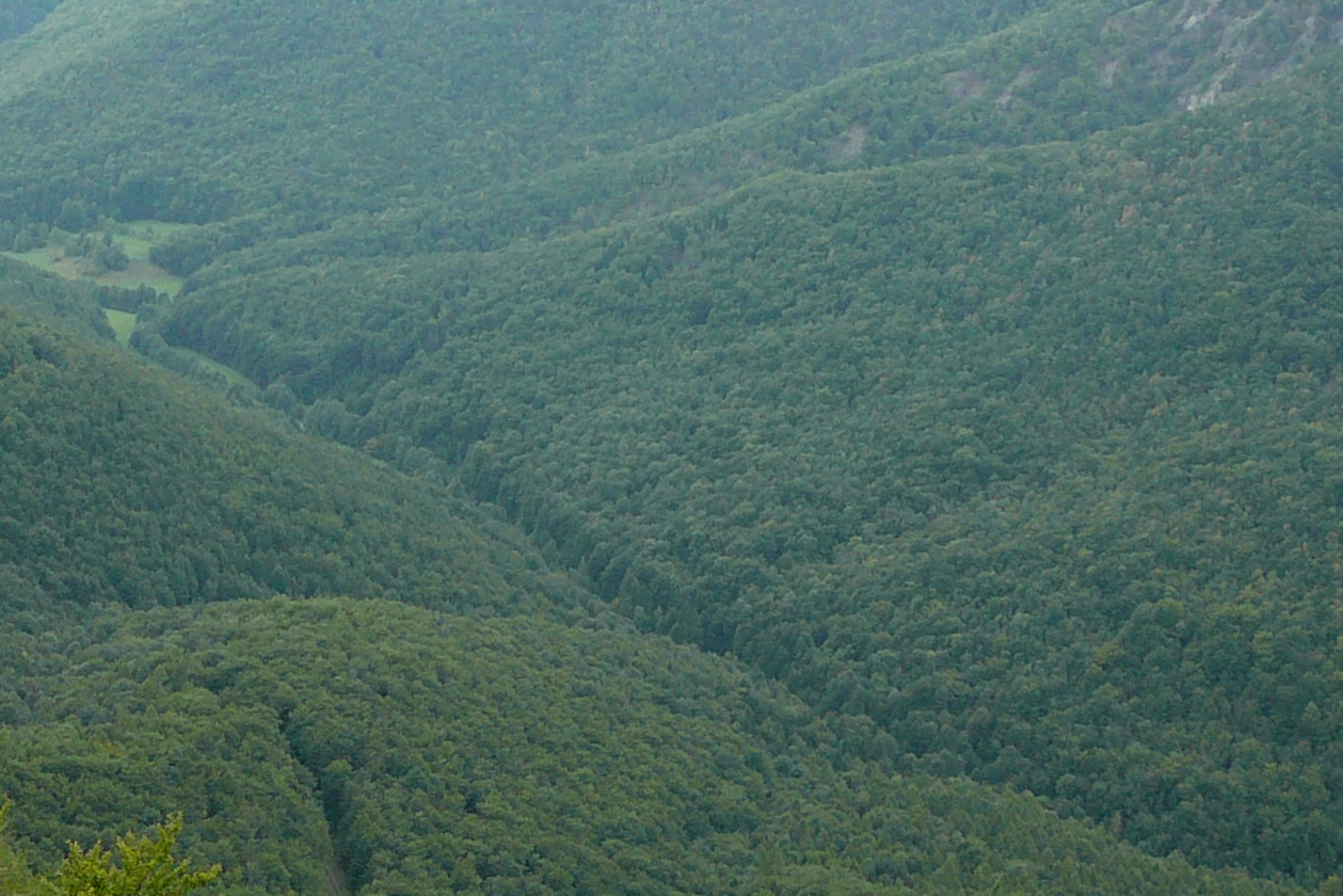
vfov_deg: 18.4
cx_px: 246
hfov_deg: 26.8
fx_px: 2761
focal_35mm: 74
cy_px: 479
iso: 80
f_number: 2.8
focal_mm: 5.2
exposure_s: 1/160
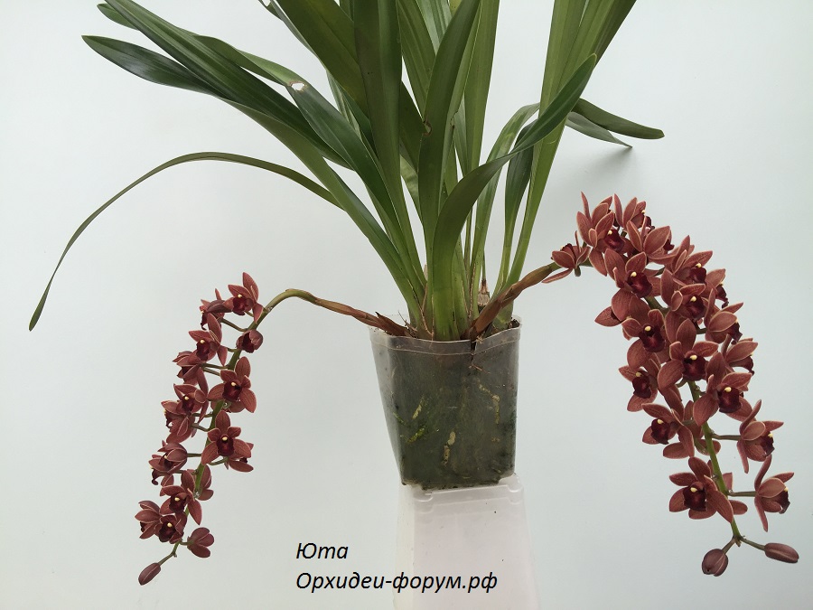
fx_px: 681
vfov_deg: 48.2
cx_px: 406
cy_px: 305
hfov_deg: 61.7
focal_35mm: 29
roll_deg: +1.5
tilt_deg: -5.3
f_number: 2.2
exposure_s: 1/100
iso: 50
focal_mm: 4.15
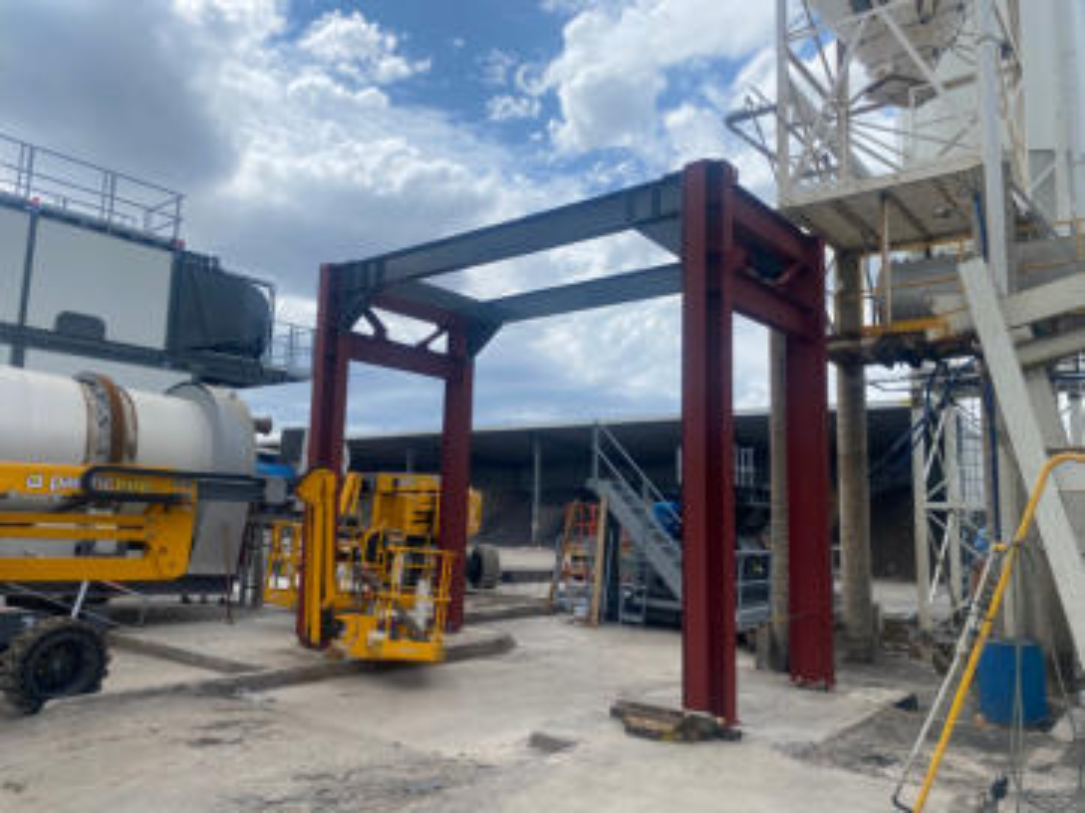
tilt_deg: +6.7
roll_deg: -2.8
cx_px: 542
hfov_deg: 67.3
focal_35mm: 26
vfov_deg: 53.0
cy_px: 406
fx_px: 815
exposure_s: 1/4808
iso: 32
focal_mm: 4.25
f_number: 1.8
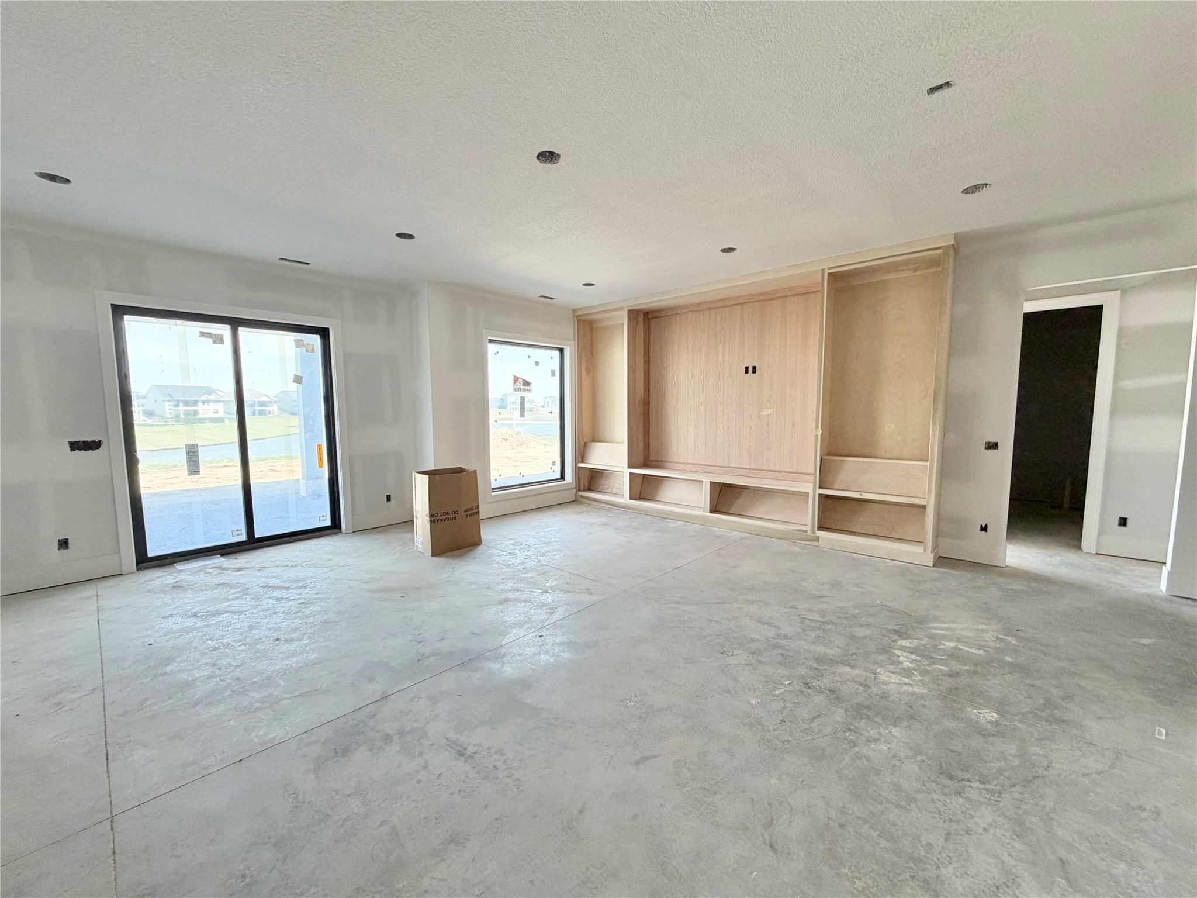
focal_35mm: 14
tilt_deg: -5.3
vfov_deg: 85.7
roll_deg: +0.4
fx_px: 484
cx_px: 598
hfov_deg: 102.1
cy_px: 449
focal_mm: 2.22
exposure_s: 1/121
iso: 200
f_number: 2.2
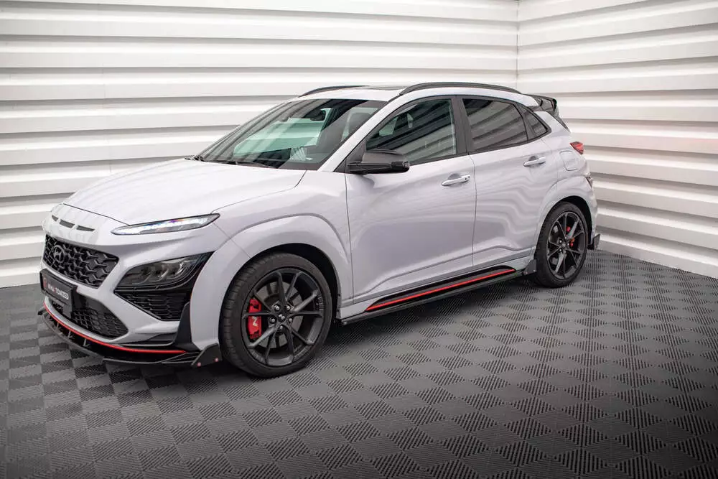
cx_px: 362
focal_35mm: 36
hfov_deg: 53.7
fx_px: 709
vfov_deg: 37.3
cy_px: 240
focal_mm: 35
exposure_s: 1/125
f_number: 2.8
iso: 1000
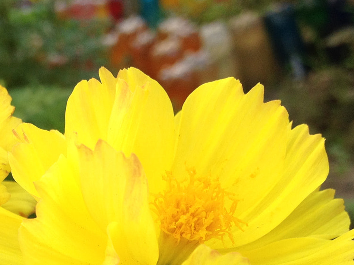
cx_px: 71
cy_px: 272
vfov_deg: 19.0
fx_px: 767
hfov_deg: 25.5
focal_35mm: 75
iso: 50
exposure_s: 1/287
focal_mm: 4.28
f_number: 2.4
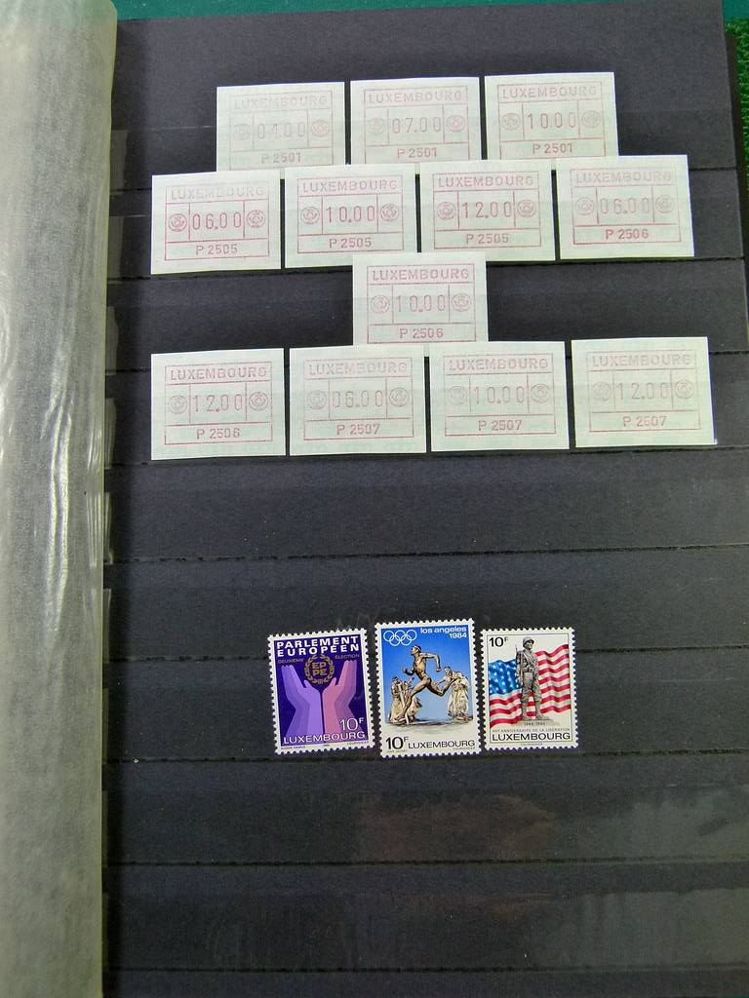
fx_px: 1096
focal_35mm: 38
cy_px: 499
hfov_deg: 37.7
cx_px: 374
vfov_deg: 49.0
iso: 160
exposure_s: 1/100
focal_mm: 6.8
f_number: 3.1
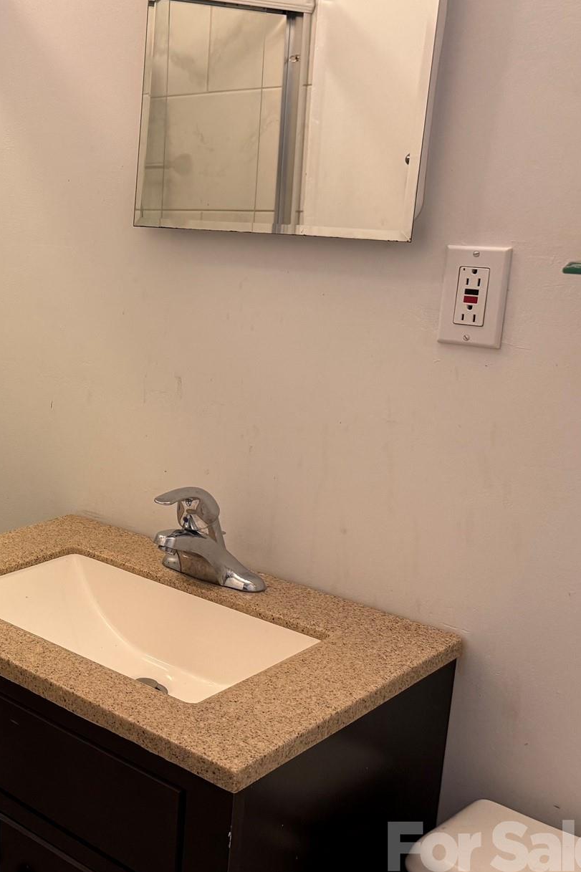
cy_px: 412
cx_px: -117
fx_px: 1017
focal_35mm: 42
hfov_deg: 27.9
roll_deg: -0.1
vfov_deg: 46.4
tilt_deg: -12.0
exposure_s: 1/120
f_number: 1.78
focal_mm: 6.76
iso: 200
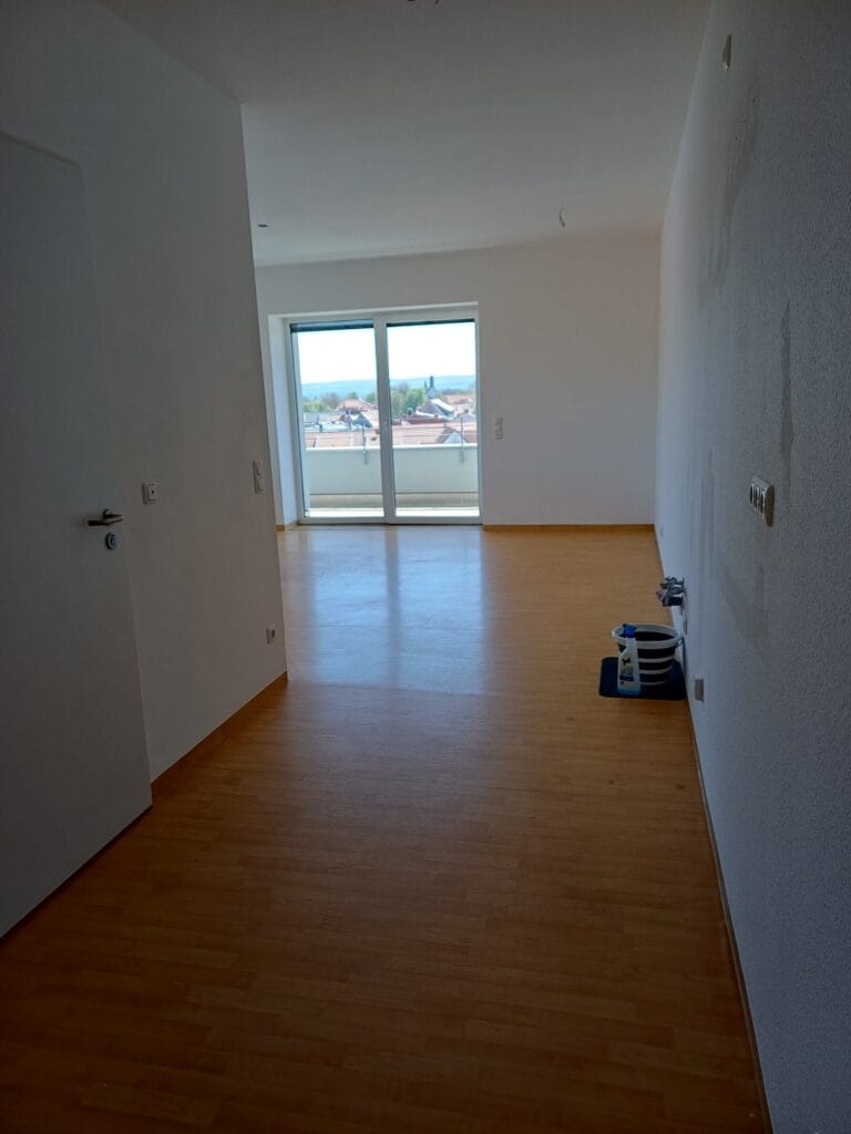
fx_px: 819
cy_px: 567
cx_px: 426
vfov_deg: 69.4
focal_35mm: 25
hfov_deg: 54.9
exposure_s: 1/100
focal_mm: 4.65
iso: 50
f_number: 1.8
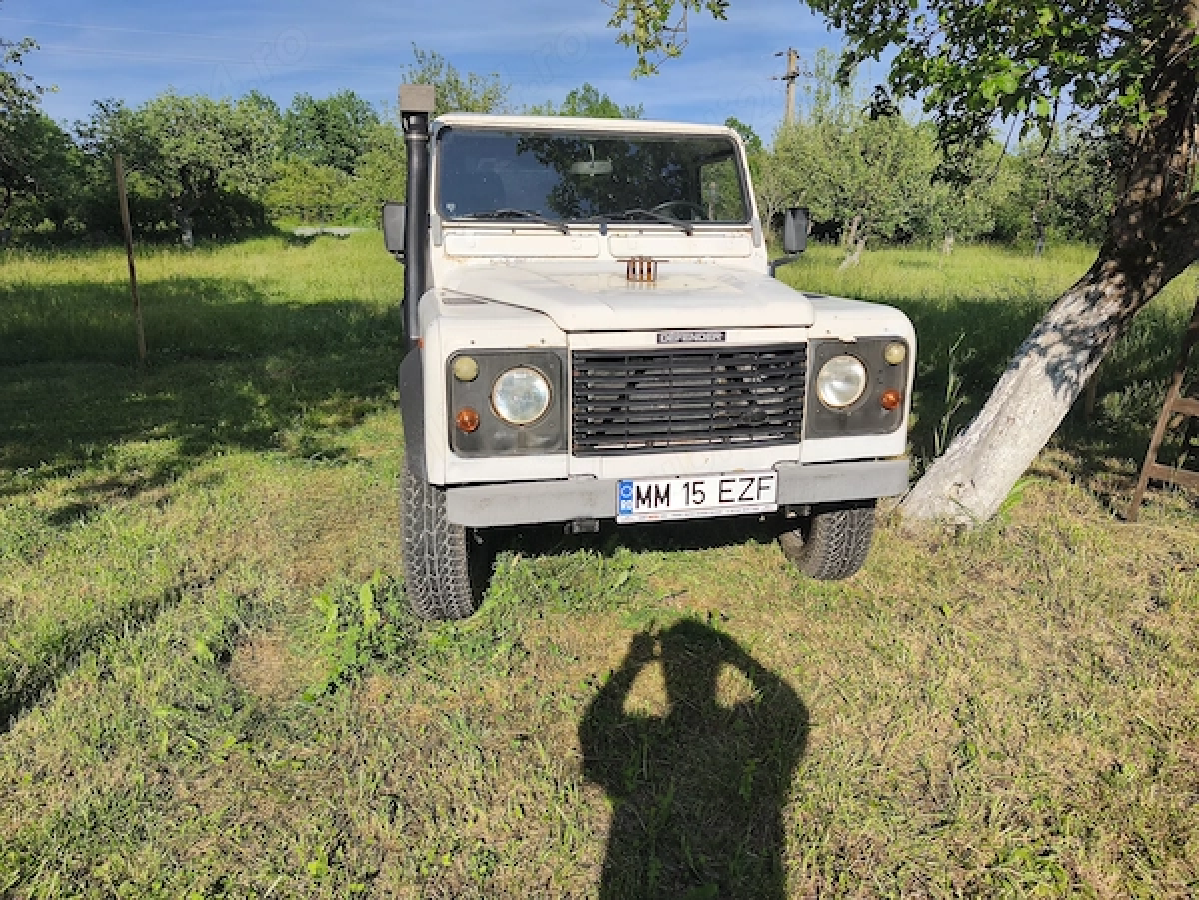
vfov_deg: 58.9
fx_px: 797
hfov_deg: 73.9
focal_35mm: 23
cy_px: 450
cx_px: 600
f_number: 1.65
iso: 50
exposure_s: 1/1408
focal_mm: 6.18
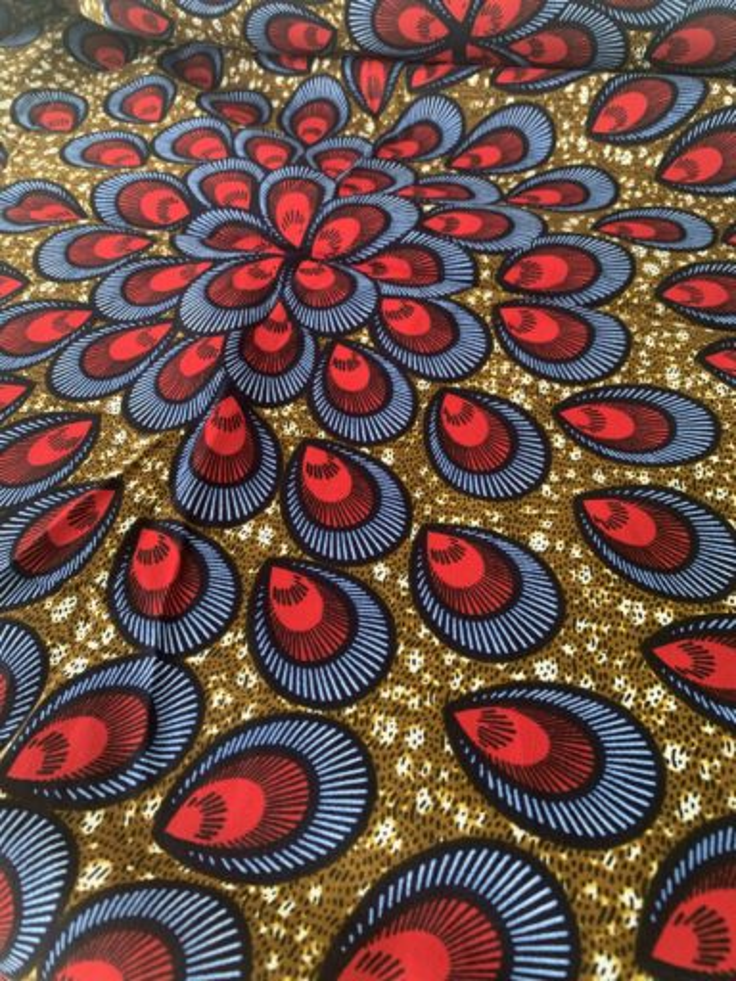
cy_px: 490
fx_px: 737
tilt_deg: -51.0
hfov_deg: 53.1
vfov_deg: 67.3
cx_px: 368
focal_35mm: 26
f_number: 1.8
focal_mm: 4.25
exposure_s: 1/60
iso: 125
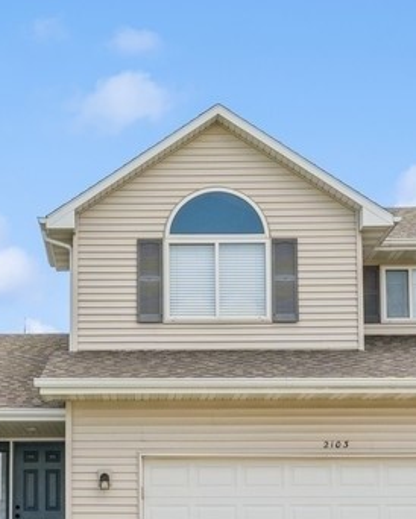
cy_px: 428
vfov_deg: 25.2
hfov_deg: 20.5
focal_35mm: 74
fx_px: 1138
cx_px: 100
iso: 200
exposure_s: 1/640
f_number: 8
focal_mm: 20
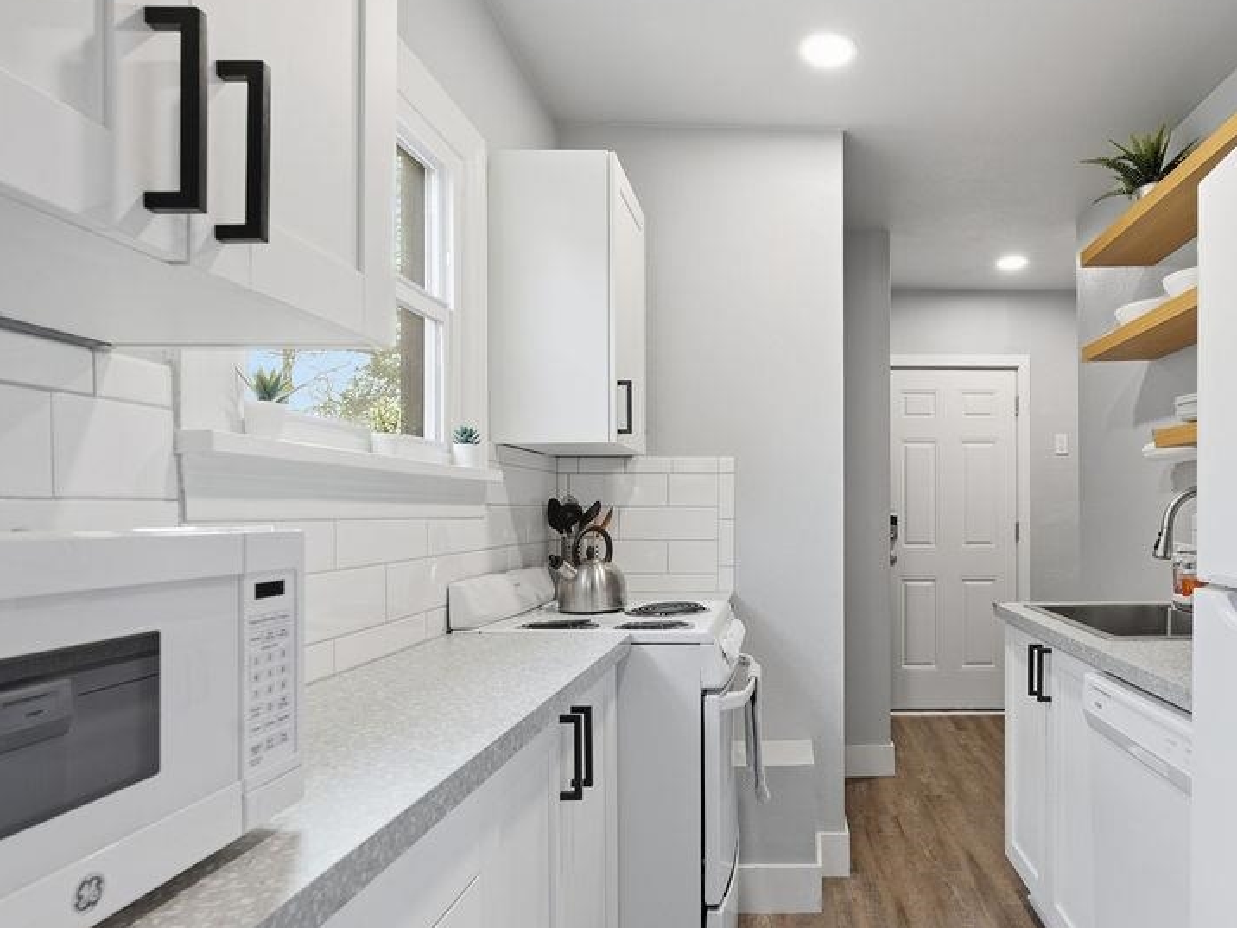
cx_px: 796
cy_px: 511
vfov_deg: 61.0
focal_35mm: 22
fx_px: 786
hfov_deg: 74.6
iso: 100
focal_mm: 16
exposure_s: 1/50
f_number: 8
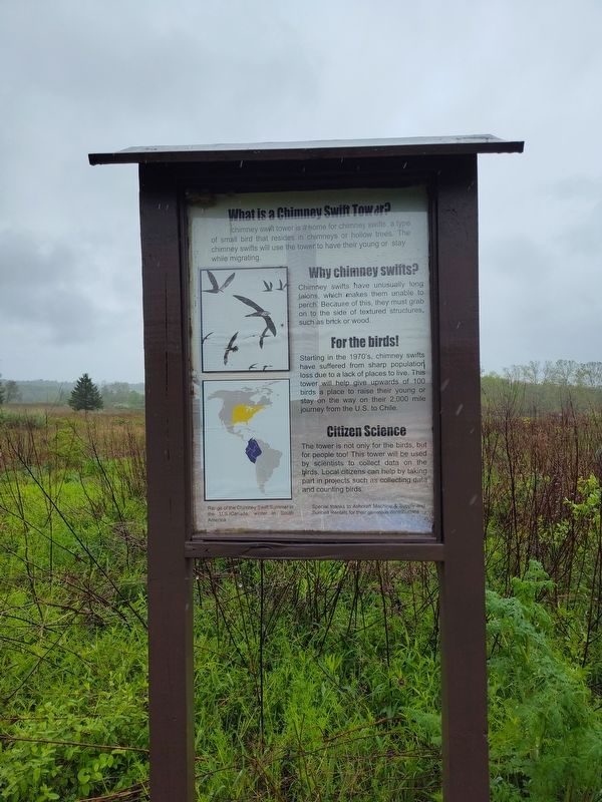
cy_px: 401
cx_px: 301
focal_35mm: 23
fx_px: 533
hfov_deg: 58.9
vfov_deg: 73.9
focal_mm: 5.56
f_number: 1.8
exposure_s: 1/742
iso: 100
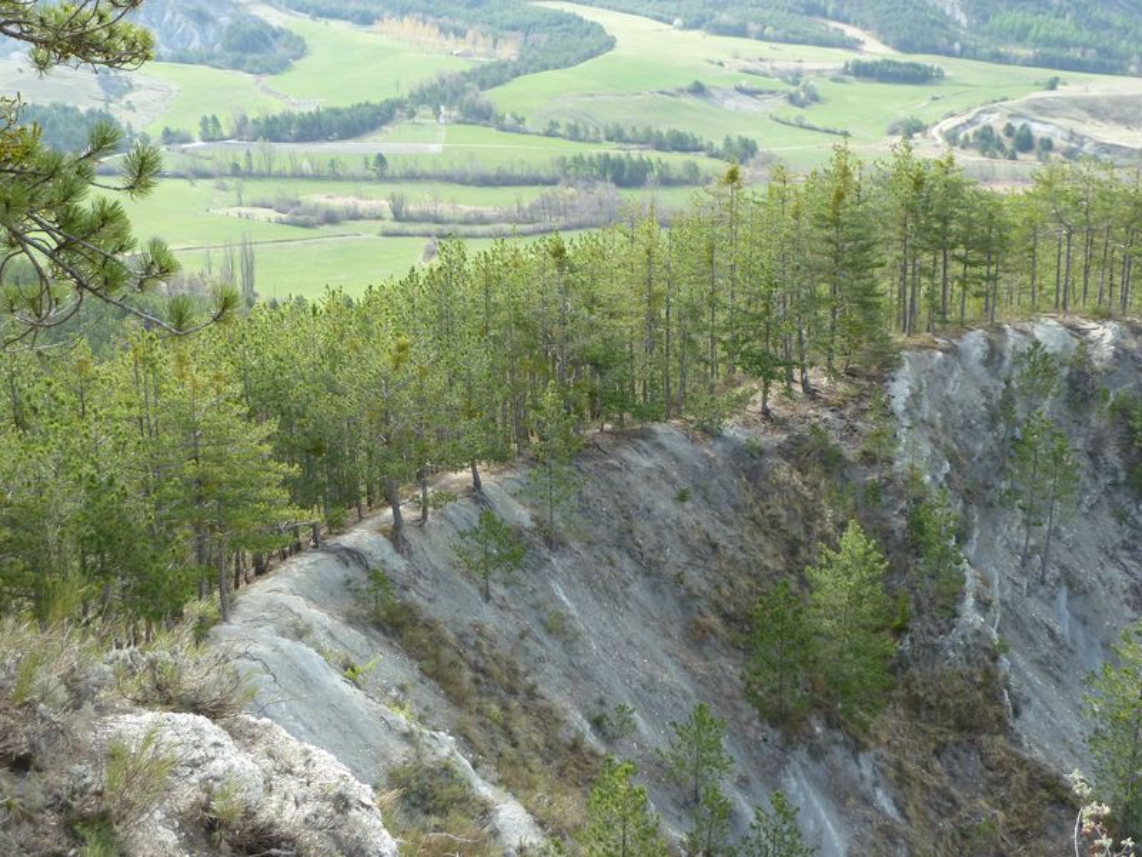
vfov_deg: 32.9
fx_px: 1452
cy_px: 428
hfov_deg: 42.9
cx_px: 571
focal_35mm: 44
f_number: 4
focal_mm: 7.3
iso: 160
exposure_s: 1/200
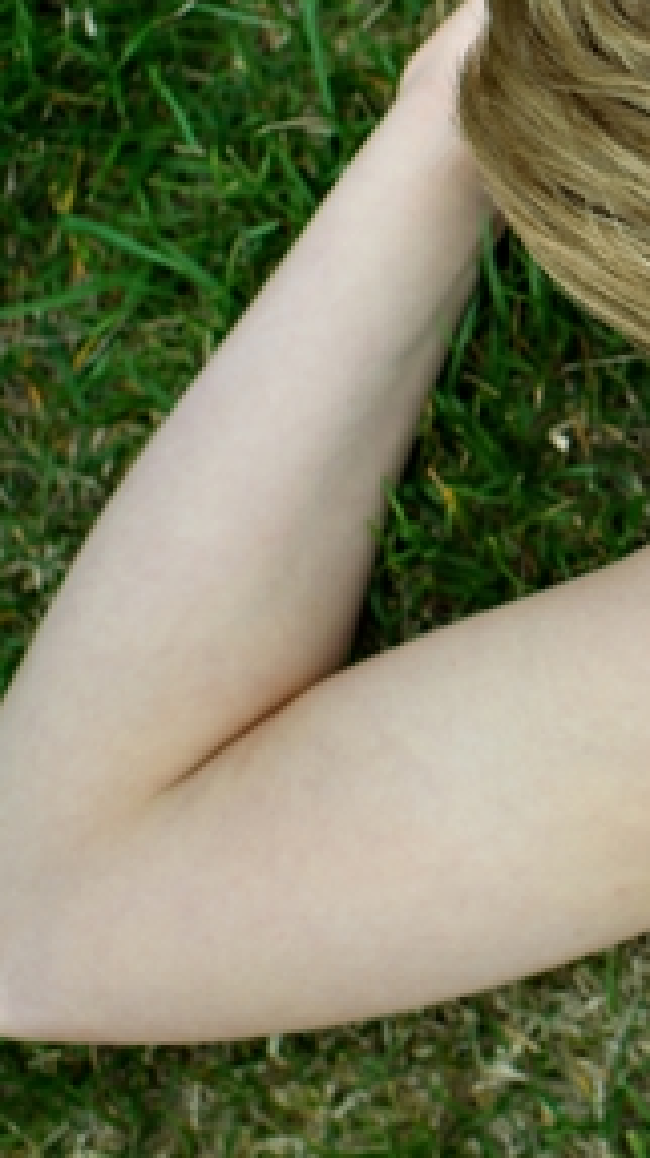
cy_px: 297
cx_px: 1340
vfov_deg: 18.5
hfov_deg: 9.7
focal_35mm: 115
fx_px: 3531
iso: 200
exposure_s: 1/200
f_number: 2.8
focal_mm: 35
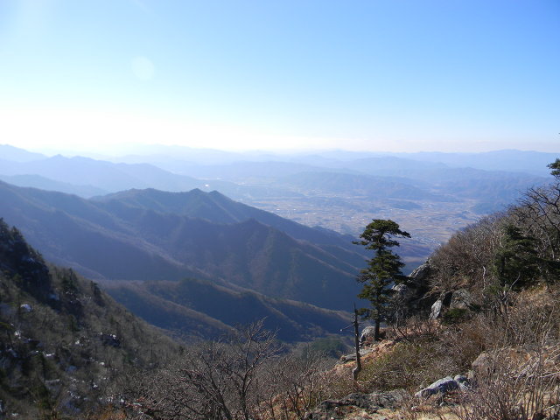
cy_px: 210
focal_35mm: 28
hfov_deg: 63.4
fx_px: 453
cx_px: 280
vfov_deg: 49.7
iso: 80
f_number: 7
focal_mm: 5
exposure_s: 1/224
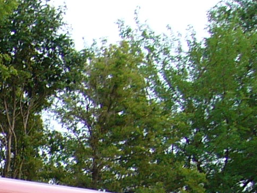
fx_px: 1247
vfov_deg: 8.3
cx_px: -259
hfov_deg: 10.7
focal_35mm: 168
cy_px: 423
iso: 100
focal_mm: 5.8
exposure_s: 1/40
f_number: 2.8
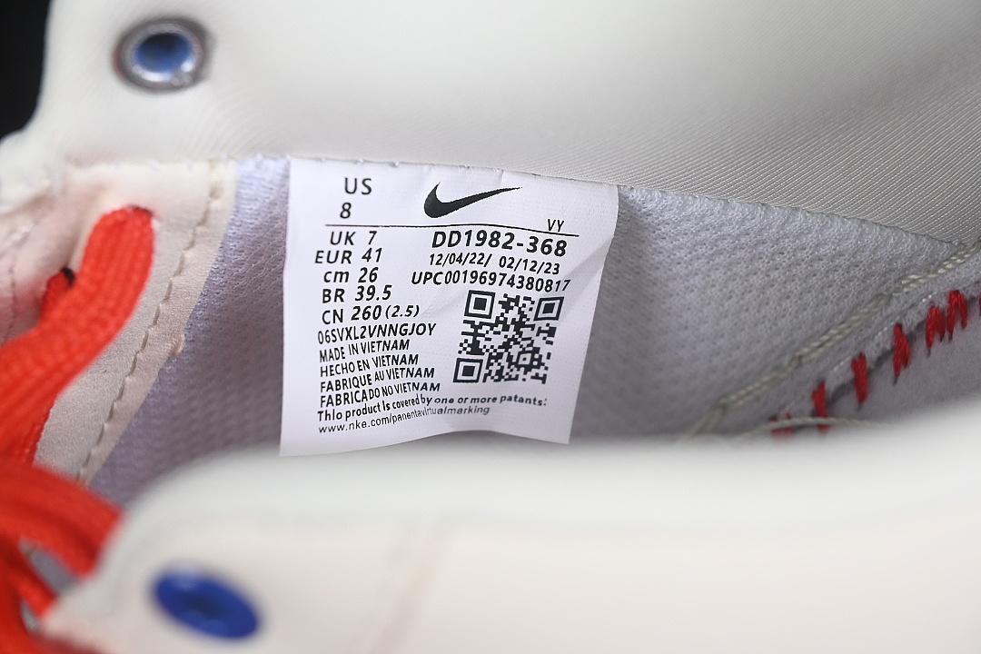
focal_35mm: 75
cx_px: 490
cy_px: 327
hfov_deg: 27.0
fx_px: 2044
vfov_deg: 18.2
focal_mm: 50
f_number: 7.1
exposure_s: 1/80
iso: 160
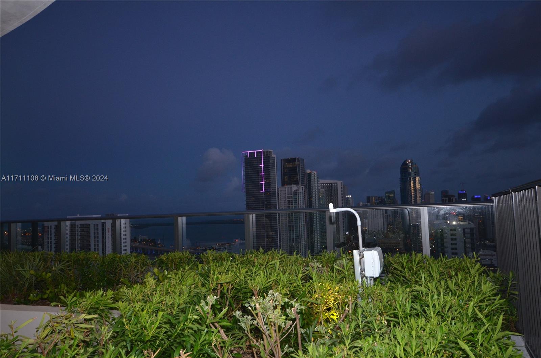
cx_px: 270
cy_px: 179
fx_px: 450
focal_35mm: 30
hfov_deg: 62.0
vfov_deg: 43.4
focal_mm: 20
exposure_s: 1/60
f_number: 5.6
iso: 800
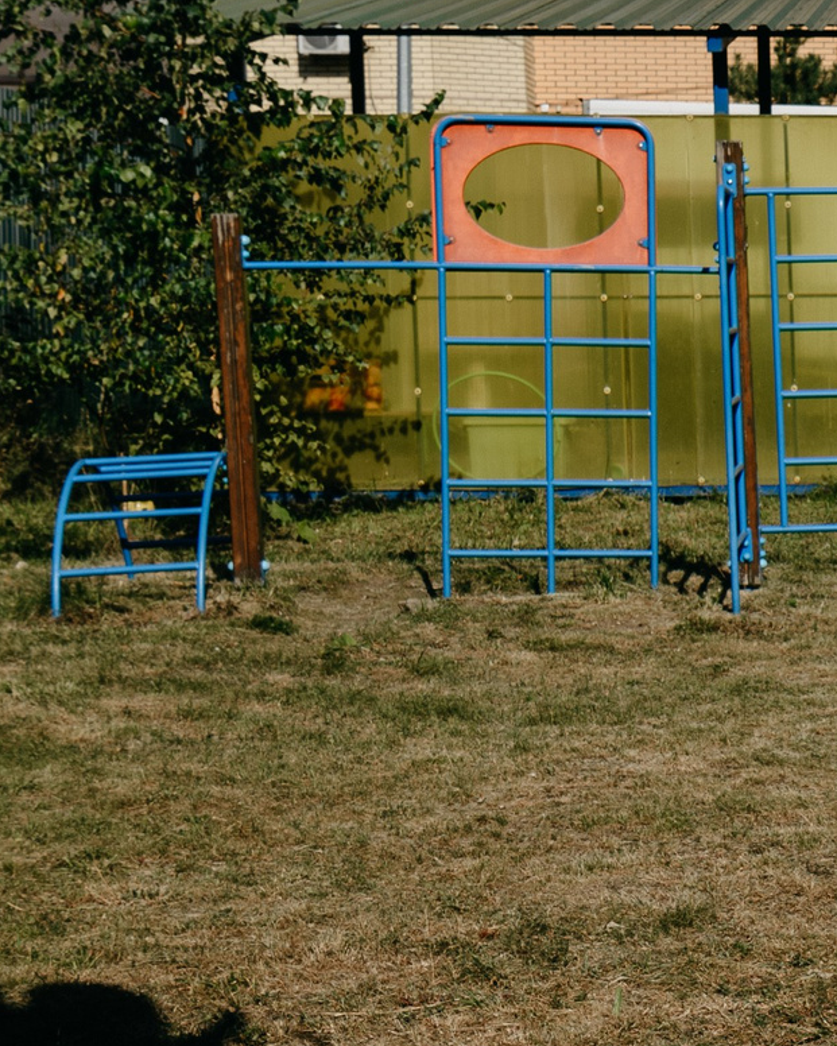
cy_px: 749
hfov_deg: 11.9
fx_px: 3715
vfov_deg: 16.0
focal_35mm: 120
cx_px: 1507
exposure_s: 1/400
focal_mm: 34
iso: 160
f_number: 8
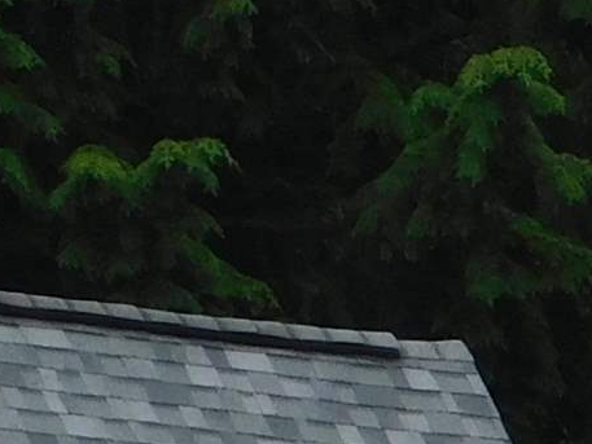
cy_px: 1358
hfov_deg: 1.1
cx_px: -970
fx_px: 30603
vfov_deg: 0.8
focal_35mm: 1789
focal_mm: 47.2
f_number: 5.7
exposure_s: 1/320
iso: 125
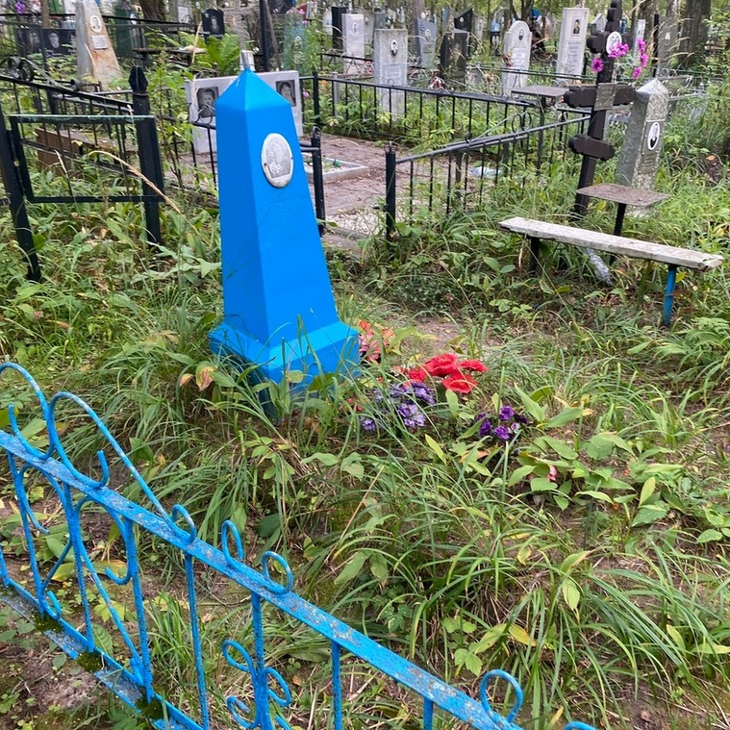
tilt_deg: -17.5
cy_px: 367
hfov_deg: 51.8
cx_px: 472
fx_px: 740
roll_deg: -2.1
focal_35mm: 31
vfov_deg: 52.5
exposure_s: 1/121
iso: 125
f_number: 1.8
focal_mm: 4.25
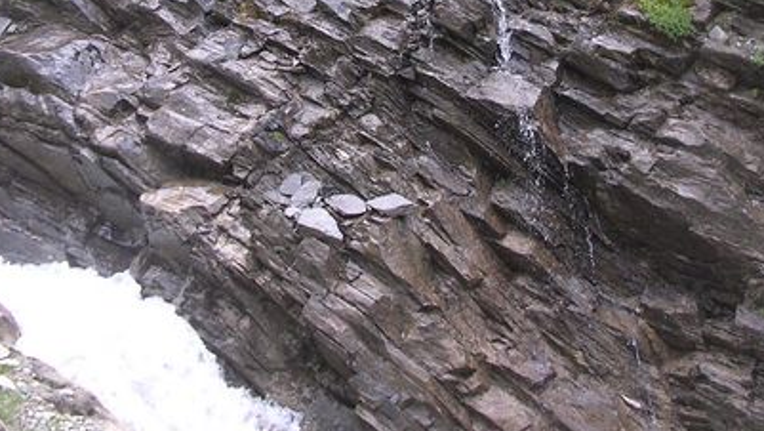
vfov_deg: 17.7
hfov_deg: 31.9
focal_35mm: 66
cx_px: 375
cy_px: -27
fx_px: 1338
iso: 100
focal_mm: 5.8
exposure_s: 1/161
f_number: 2.8
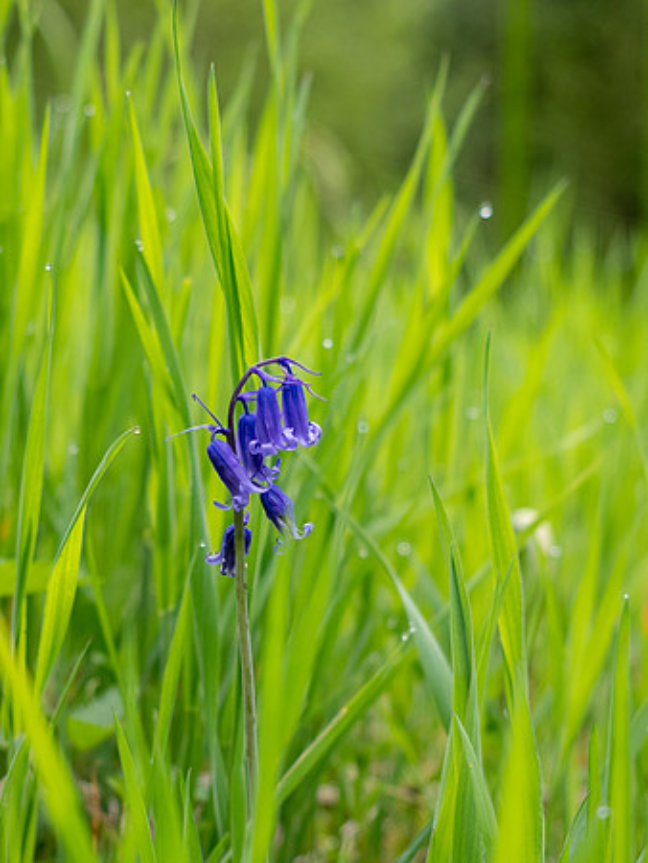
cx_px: 272
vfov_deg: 15.4
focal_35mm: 128
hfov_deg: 11.6
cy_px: 407
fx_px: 3183
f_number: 2.8
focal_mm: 40
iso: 400
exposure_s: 1/1000
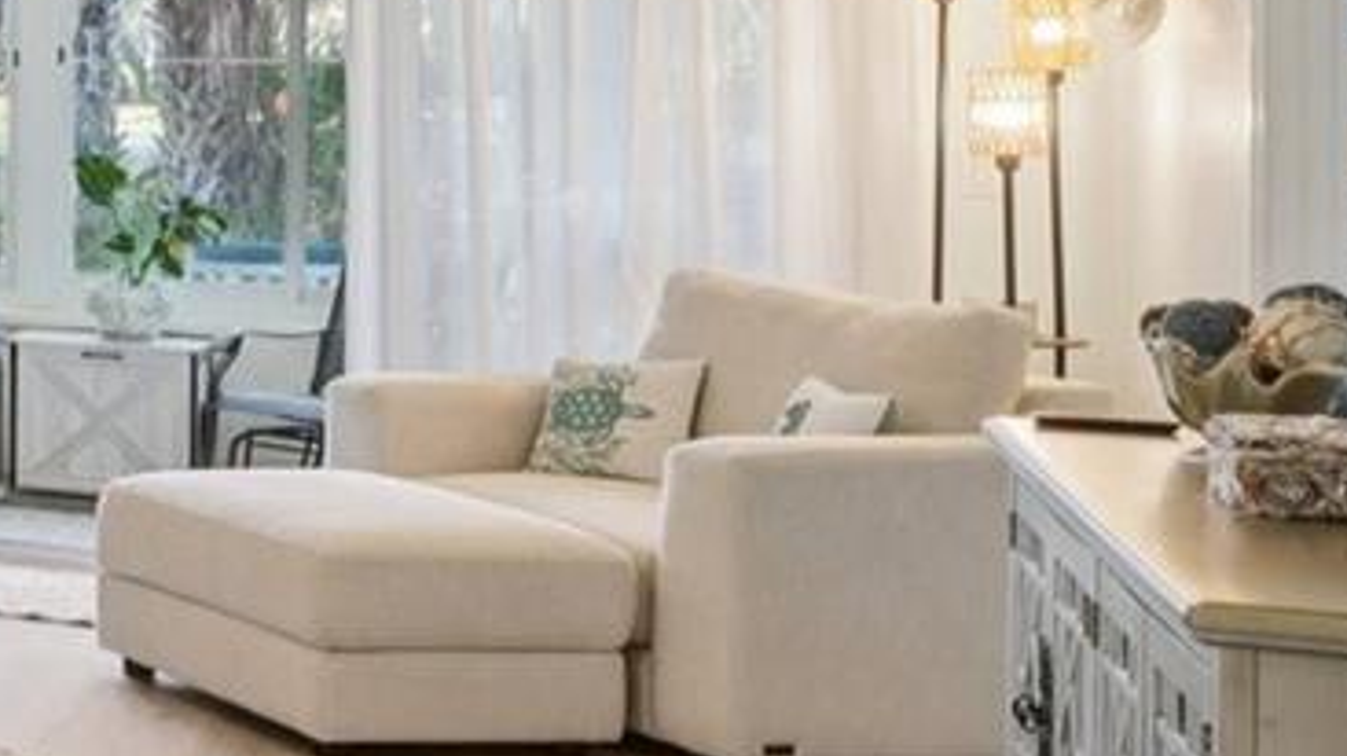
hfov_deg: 20.3
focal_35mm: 64
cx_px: -1211
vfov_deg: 18.5
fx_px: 2285
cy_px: 81
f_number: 10
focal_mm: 14
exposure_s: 1
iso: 100
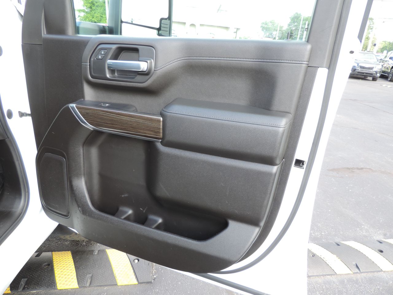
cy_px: 148
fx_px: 272
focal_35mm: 24
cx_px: 196
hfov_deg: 71.6
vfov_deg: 56.8
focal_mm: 4.3
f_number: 3
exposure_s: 1/60
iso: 80
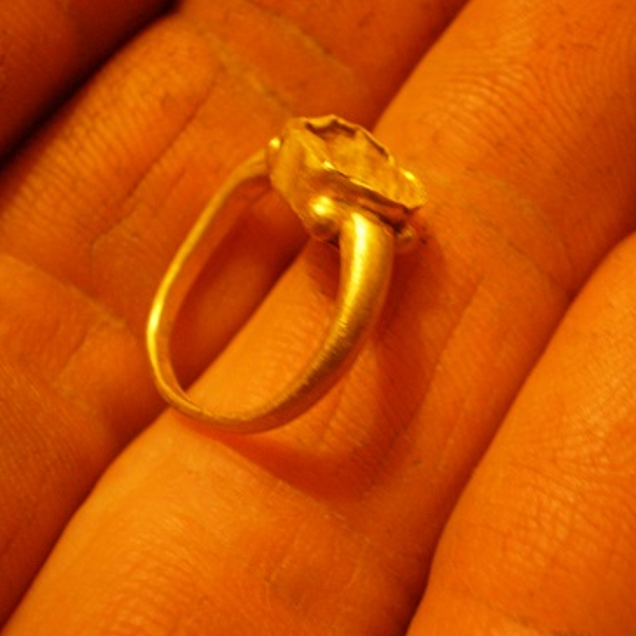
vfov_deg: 34.0
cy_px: 320
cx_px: 384
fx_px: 1039
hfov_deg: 33.9
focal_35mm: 50
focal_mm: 7.4
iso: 200
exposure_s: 1/2
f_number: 3.5
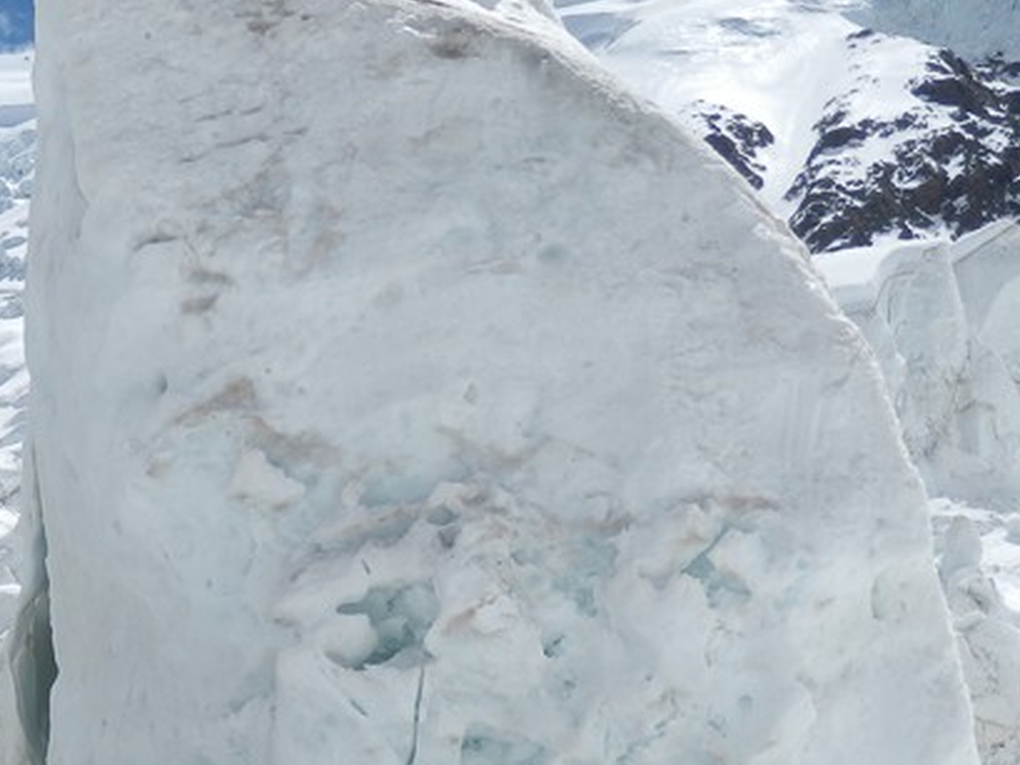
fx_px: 3802
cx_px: 262
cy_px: 528
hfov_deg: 15.2
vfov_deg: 11.5
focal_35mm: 129
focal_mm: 11.9
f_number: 12.4
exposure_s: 1/160
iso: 80
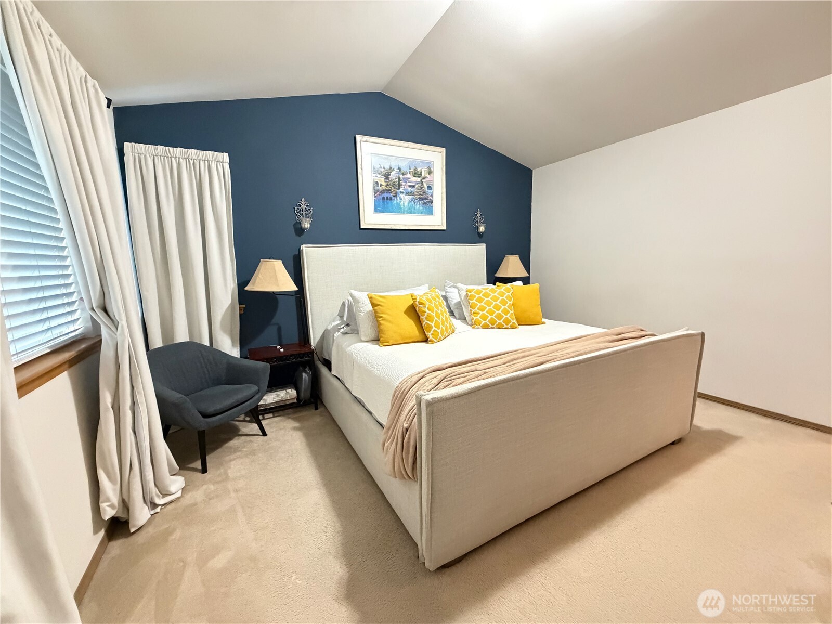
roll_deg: +2.0
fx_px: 336
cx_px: 416
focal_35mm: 14
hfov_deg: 102.1
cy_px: 312
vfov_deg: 85.7
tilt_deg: -8.9
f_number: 2.2
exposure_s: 1/40
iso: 1000
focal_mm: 2.22
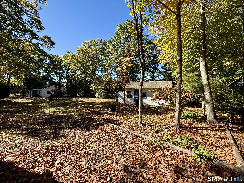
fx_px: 99
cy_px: 92
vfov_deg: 85.7
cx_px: 122
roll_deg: -1.2
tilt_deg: -1.2
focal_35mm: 14
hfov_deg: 102.1
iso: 50
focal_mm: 2.22
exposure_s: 1/569
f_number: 2.2
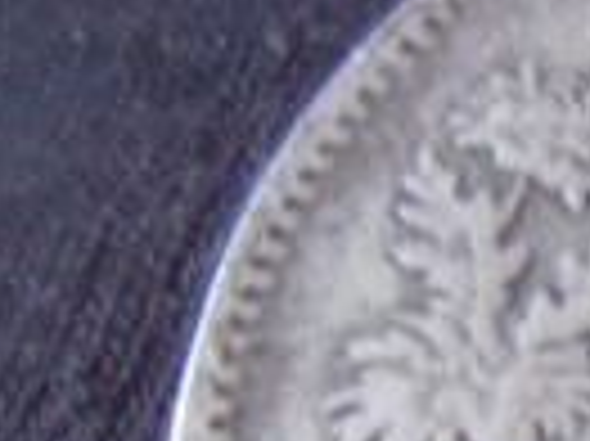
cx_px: 1342
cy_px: 1004
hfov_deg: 12.0
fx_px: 2333
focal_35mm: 137
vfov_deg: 9.7
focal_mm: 5.1
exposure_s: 1/17
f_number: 3.9
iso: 569
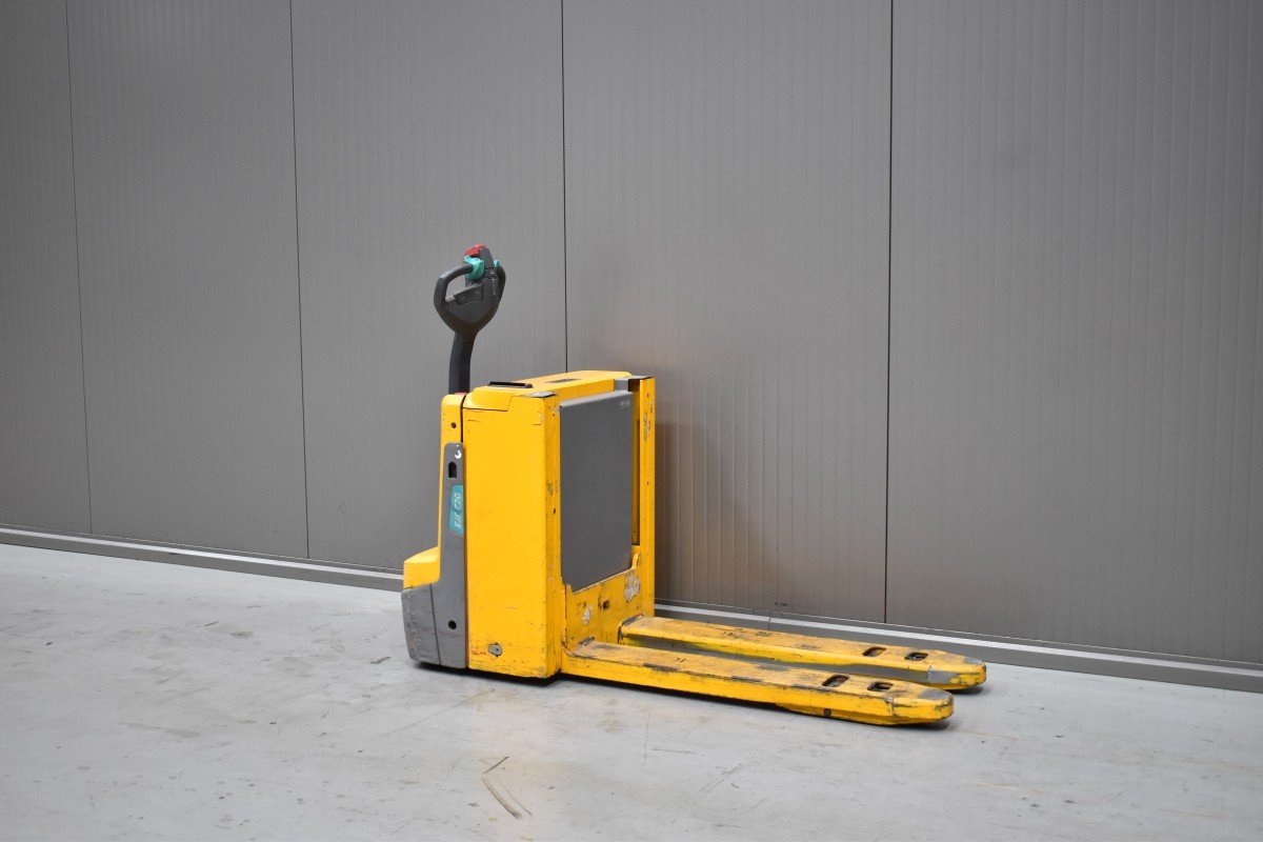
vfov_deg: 31.9
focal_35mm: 42
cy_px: 421
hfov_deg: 46.4
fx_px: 1473
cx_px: 632
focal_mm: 28
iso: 1250
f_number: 4.2
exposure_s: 1/60
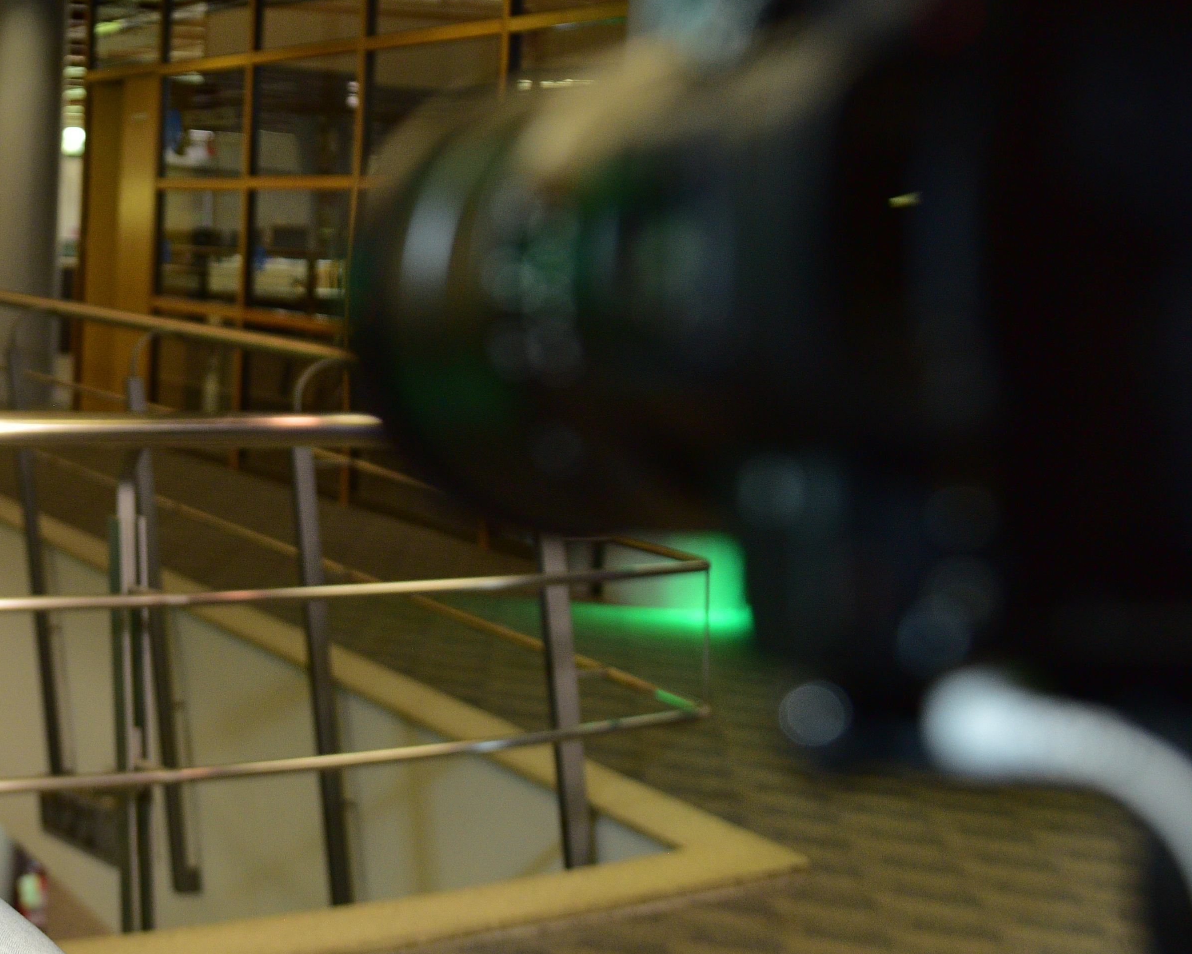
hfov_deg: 24.5
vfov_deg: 20.0
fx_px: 2681
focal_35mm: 76
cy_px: 227
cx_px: 171
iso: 500
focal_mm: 35
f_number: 3.2
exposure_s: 1/80
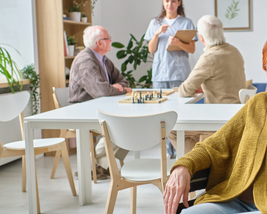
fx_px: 466
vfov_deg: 25.8
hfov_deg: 31.1
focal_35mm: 59
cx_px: 218
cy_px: 105
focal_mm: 23
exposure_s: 1/160
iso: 800
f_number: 2.8
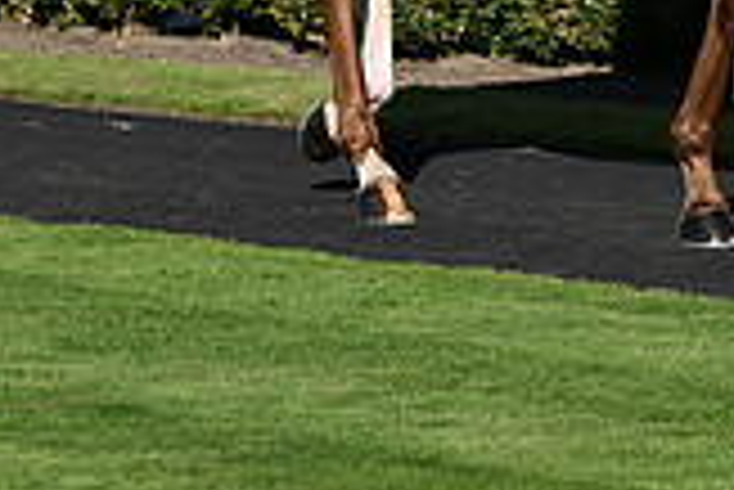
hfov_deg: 5.6
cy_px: -366
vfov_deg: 3.8
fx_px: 7408
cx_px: 860
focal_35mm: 363
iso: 400
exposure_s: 1/3200
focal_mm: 102
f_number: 5.6
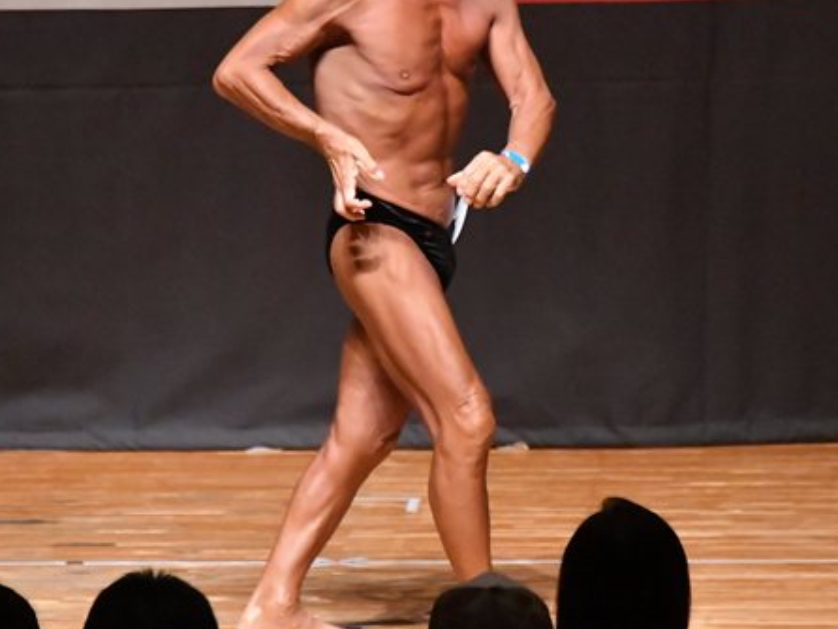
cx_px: 375
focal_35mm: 501
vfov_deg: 3.0
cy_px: 233
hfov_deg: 4.0
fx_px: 12135
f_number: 5.6
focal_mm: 200
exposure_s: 1/400
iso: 12800
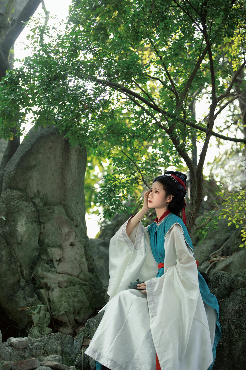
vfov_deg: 23.4
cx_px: 123
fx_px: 892
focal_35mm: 87
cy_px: 185
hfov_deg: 15.7
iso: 200
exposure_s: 1/200
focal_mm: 88
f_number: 2.8
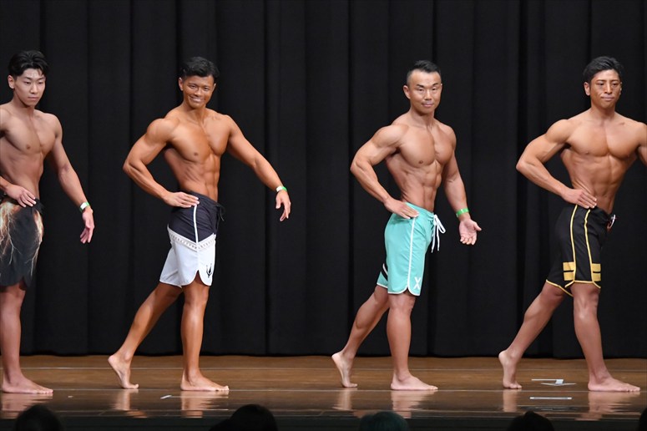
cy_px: 216
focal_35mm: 202
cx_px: 324
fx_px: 3629
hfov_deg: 10.2
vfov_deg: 6.8
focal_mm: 135
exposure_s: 1/400
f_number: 5.6
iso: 8000
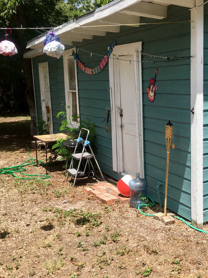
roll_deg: +1.5
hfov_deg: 35.6
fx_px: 313
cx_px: 167
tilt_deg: -8.3
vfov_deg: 47.9
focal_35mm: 39
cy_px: 139
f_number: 2.2
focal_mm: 4.15
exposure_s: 1/1183
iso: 25
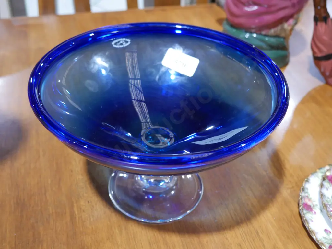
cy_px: 124
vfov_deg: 34.4
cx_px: 166
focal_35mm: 42
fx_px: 403
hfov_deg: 44.8
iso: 1000
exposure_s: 1/60
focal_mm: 21
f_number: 4.6
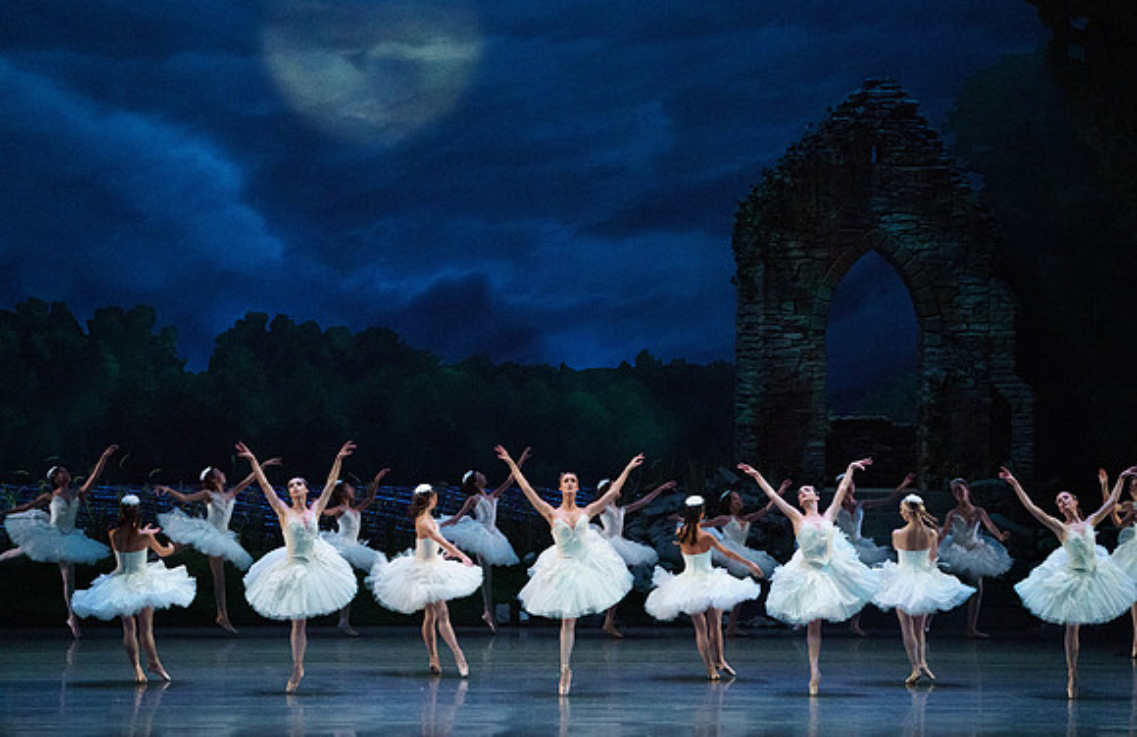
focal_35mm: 143
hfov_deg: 14.4
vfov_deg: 9.4
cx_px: 569
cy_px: 374
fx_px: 4488
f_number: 5.6
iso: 8000
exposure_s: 1/250
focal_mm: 141
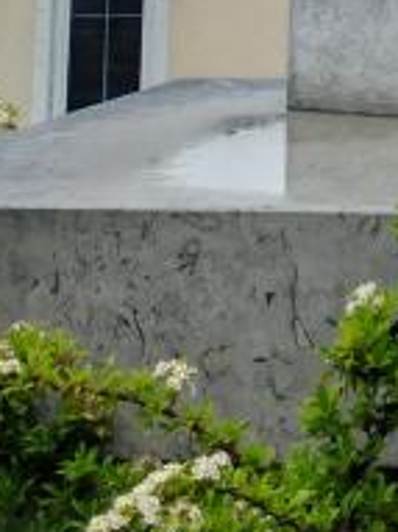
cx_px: 721
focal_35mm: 161
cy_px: -861
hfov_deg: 8.8
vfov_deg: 10.2
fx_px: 2471
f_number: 1.95
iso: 50
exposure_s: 1/670
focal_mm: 5.52
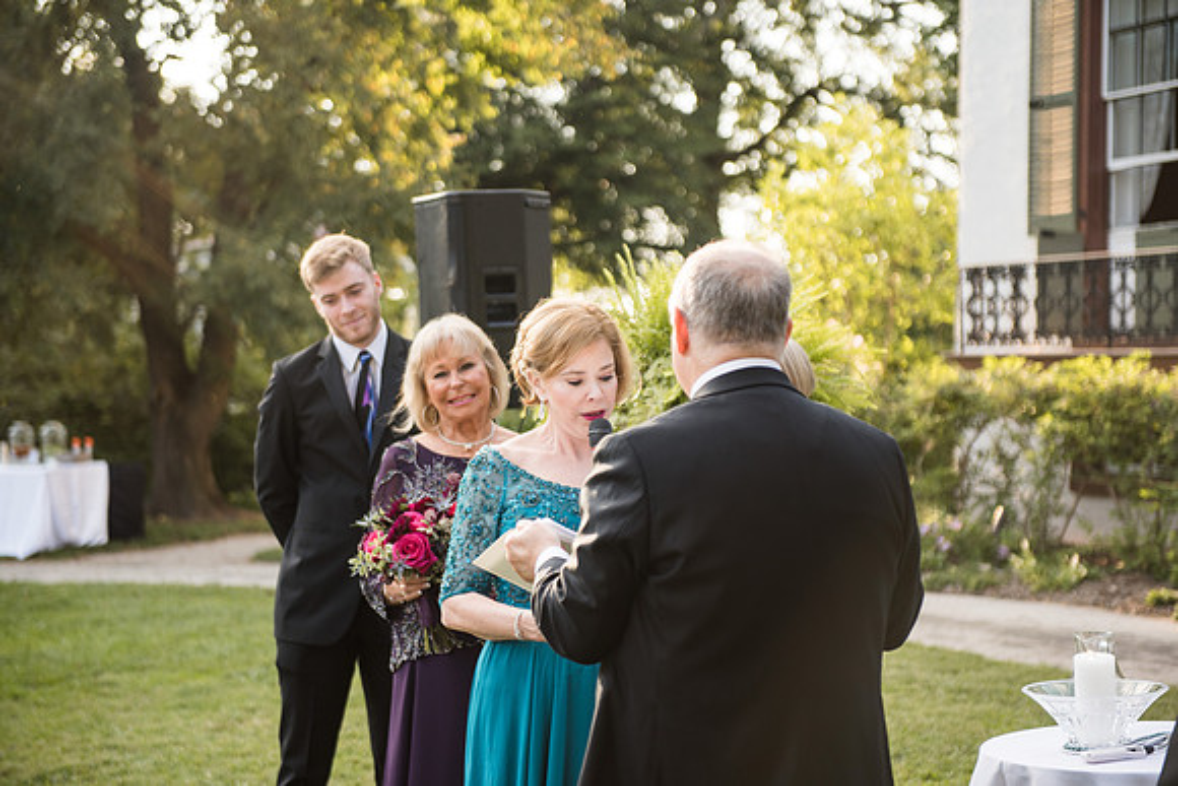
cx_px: 589
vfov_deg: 19.5
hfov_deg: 28.8
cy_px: 393
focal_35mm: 70
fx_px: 2291
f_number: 2.8
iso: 160
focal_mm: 70
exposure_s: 1/320
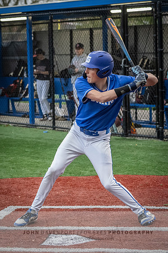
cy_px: 118
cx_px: 67
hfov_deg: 10.7
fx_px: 897
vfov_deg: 16.0
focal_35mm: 128
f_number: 4.5
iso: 6400
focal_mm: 80
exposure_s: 1/1000
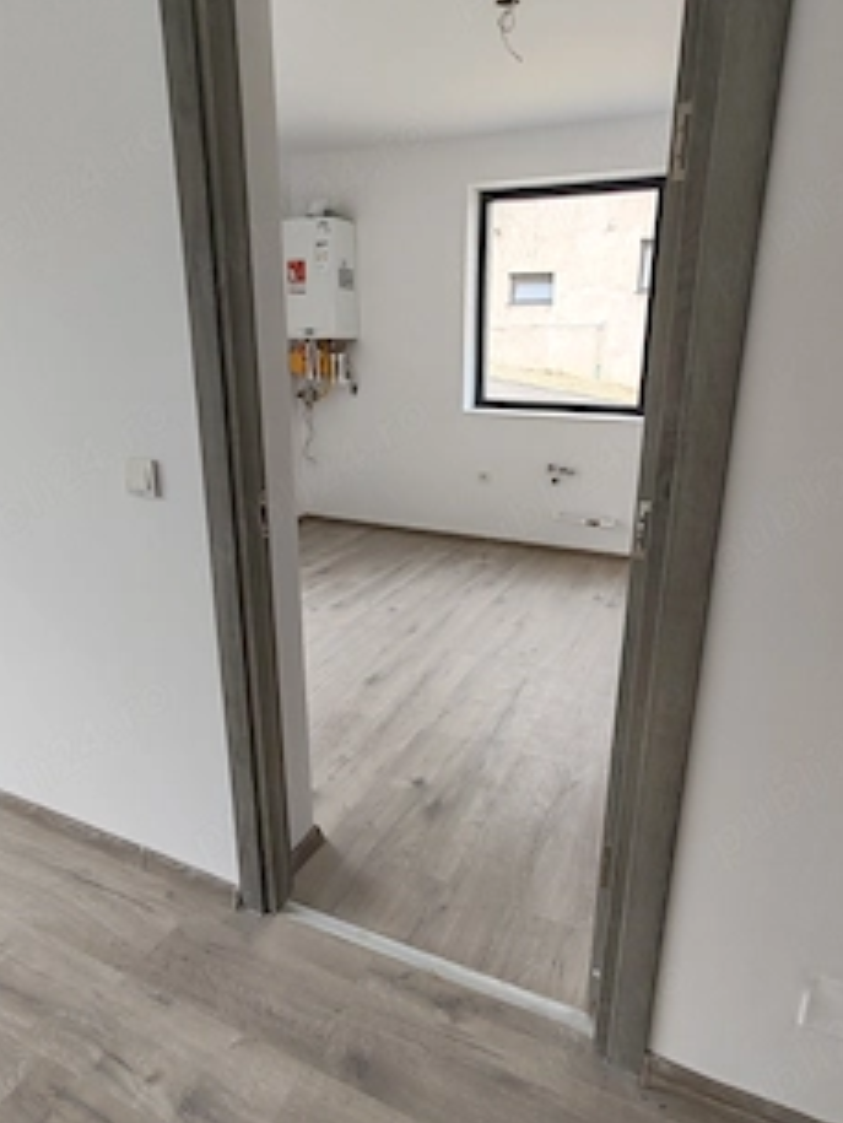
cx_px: 438
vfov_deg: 79.0
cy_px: 549
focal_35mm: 21
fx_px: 681
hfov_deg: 63.5
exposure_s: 1/100
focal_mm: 1.96
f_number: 2.2
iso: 64
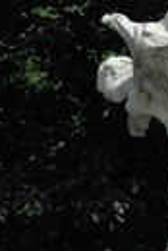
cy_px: -23
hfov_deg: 1.5
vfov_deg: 2.2
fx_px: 6508
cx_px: 364
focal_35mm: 932
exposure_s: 1/500
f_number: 11
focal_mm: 135
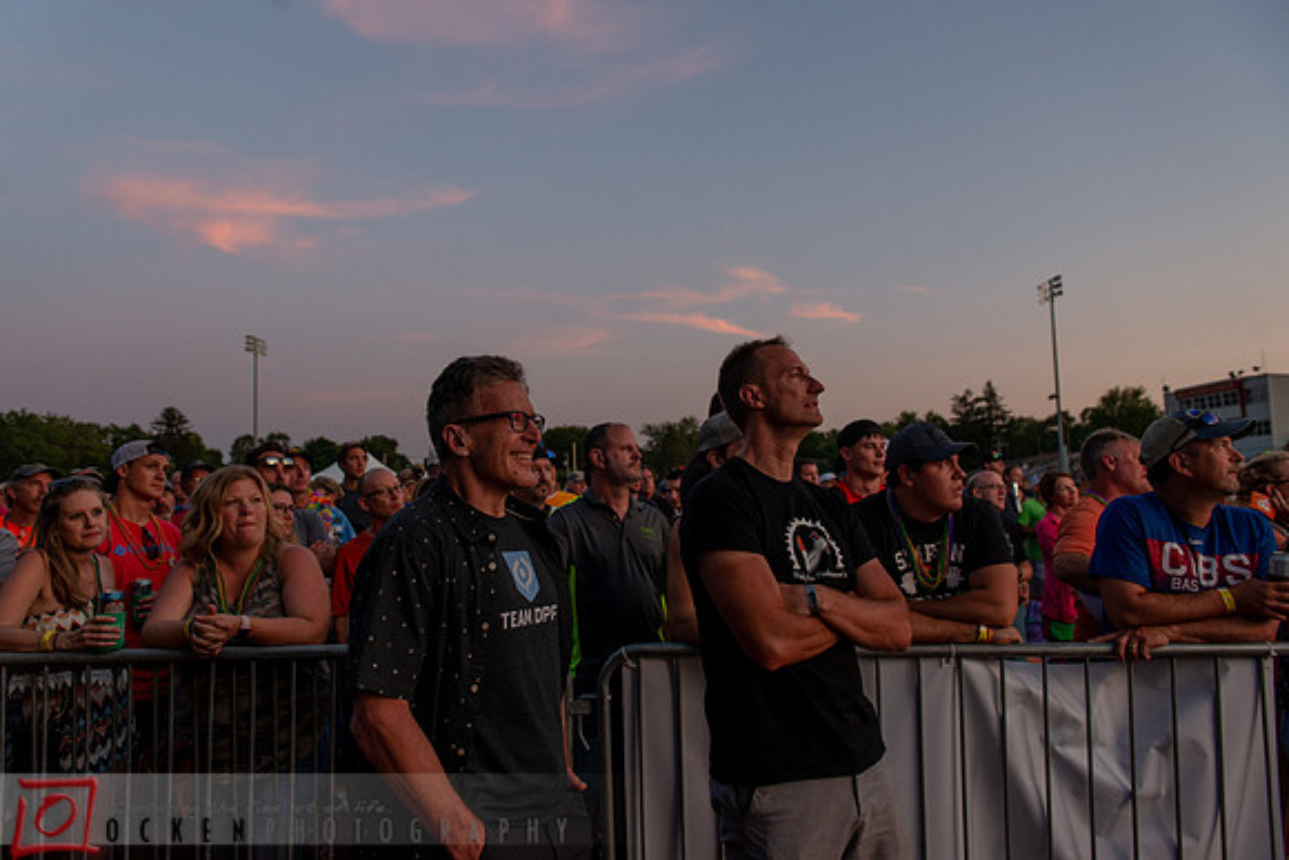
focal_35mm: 24
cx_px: 644
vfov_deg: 53.2
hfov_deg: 73.7
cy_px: 430
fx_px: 859
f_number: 4
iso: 800
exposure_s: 1/125
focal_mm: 24
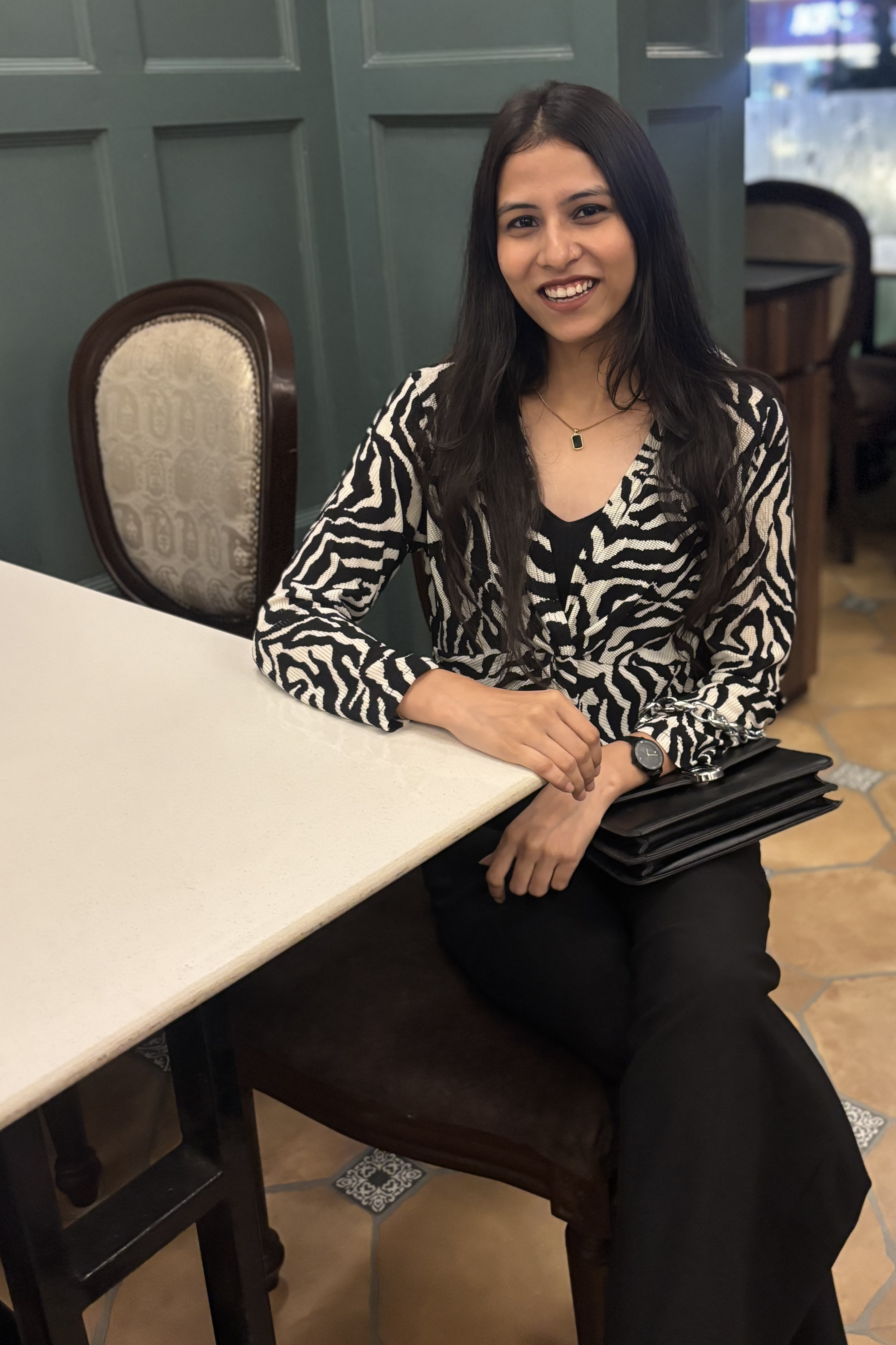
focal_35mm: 36
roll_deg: +1.1
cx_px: 583
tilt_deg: -20.4
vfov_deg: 52.9
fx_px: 1344
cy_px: 576
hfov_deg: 36.6
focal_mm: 5.96
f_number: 1.6
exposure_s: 1/33
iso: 500
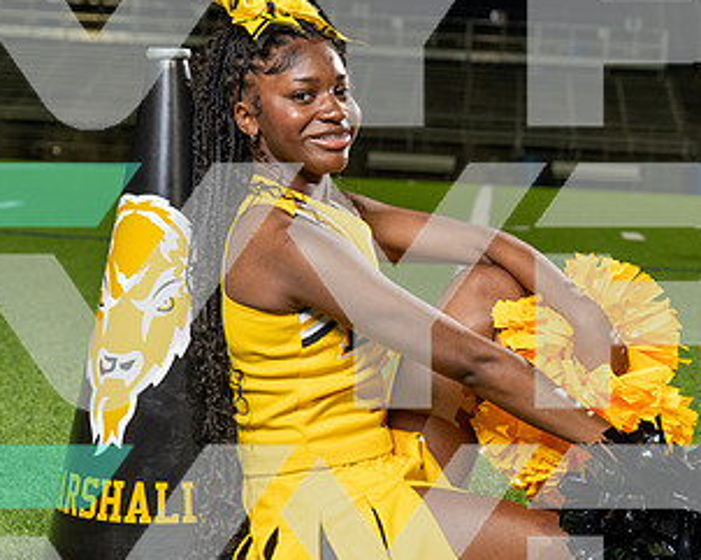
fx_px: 1907
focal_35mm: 92
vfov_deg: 16.7
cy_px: 287
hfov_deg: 20.7
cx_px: 490
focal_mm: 51
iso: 640
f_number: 4.5
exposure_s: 1/250
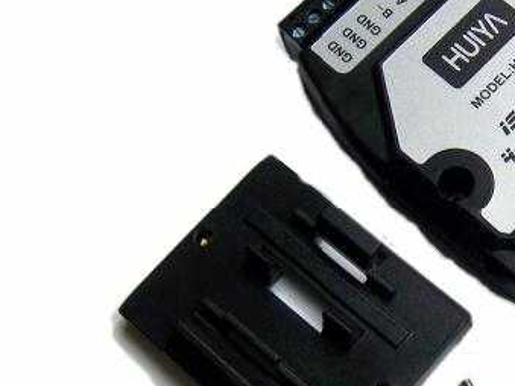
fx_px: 1011
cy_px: 208
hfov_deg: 27.7
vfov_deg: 21.6
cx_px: 444
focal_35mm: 68
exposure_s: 1/800
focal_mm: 6.2
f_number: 2.8
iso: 80
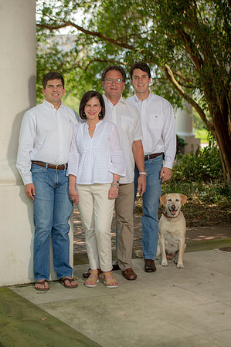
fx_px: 723
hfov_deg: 18.1
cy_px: 174
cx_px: 116
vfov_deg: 27.0
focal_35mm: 75
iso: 100
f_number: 3.5
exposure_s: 1/250
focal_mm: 75
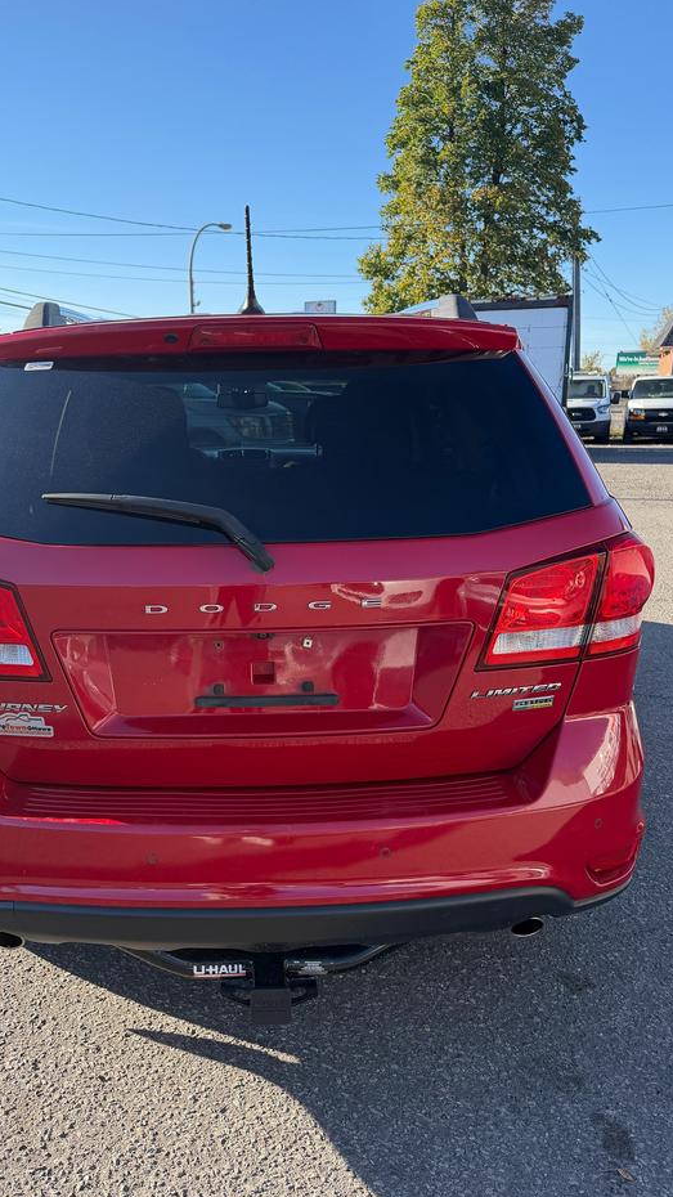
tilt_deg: -15.7
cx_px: 255
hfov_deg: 42.6
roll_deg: -0.2
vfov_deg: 69.9
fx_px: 857
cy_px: 613
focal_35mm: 27
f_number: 1.78
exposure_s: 1/1770
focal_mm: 6.76
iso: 100
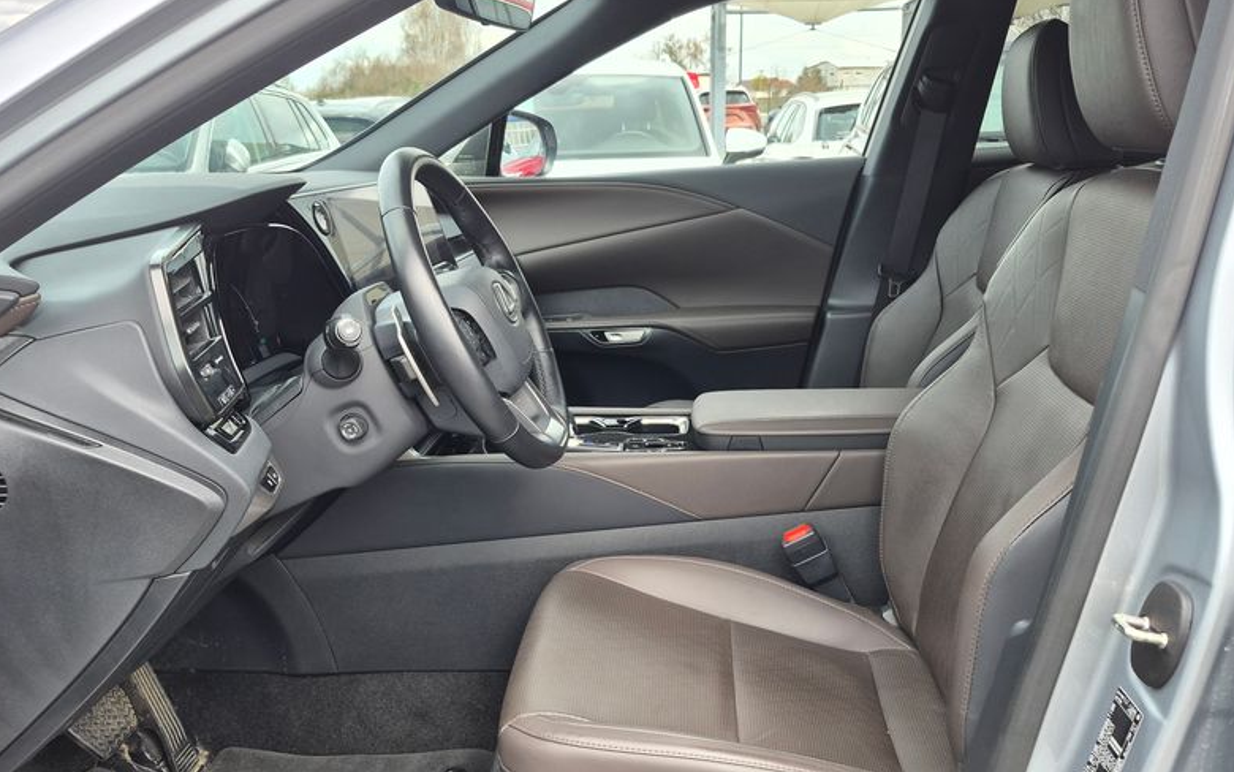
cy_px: 421
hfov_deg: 59.6
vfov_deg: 39.4
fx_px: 1076
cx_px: 617
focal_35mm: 32
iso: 50
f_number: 1.8
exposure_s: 1/359
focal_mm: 5.4
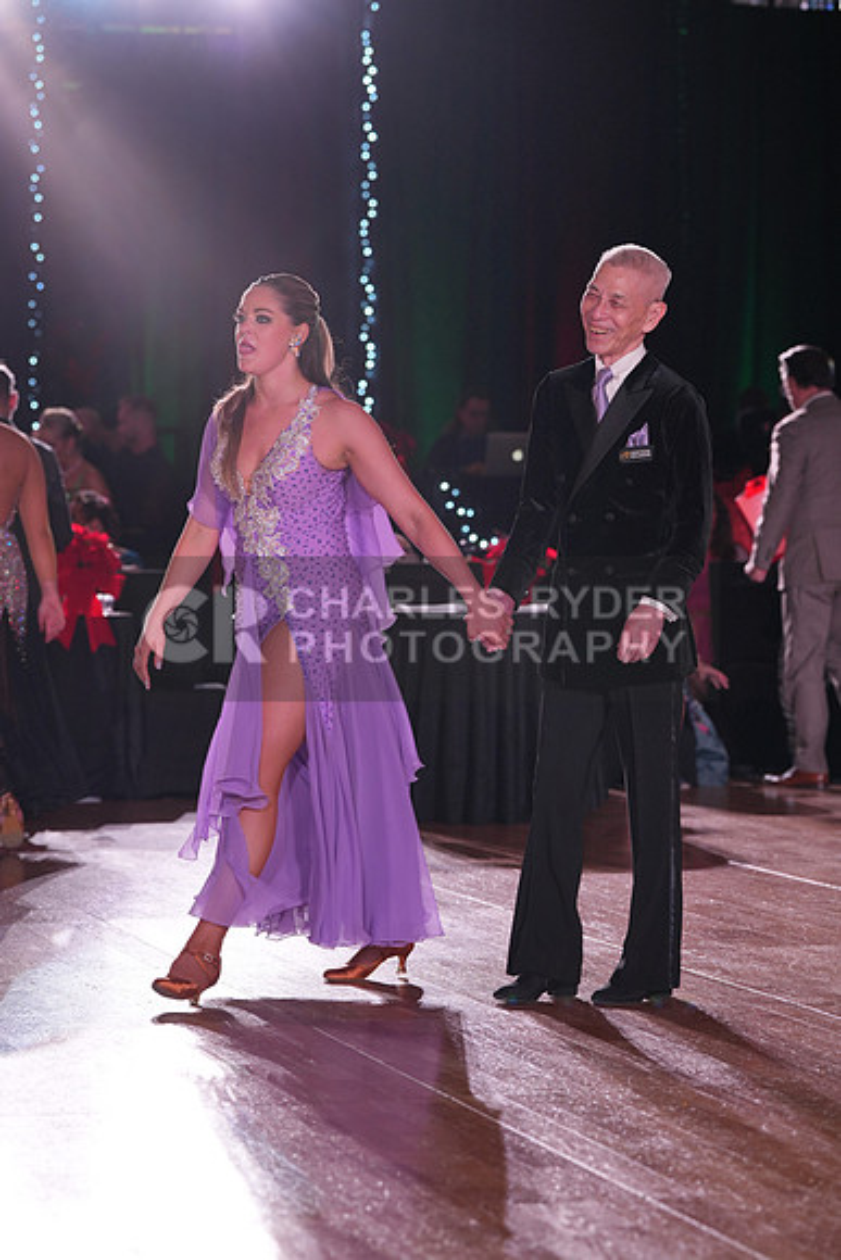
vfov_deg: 19.1
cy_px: 630
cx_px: 420
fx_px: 3747
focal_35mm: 107
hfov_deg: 12.8
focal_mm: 107
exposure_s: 1/320
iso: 800
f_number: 4
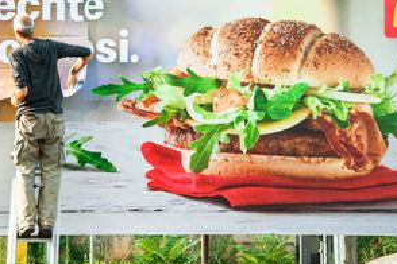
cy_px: 57
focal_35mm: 122
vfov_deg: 11.2
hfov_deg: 16.8
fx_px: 1345
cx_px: 186
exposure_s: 1/400
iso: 220
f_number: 4
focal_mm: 70
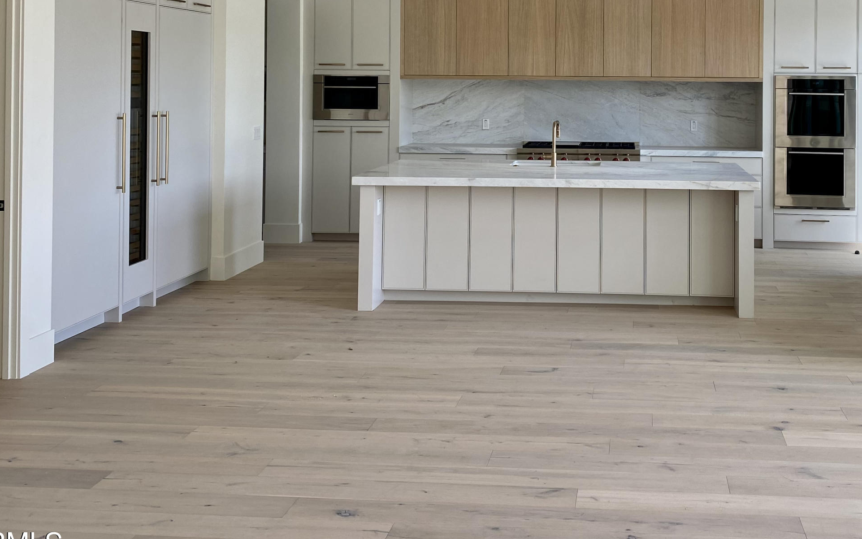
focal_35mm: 43
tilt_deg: +0.0
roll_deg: -0.3
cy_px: 83
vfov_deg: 29.0
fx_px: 1010
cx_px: 567
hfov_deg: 45.6
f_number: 1.8
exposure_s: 1/122
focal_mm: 4.25
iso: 32
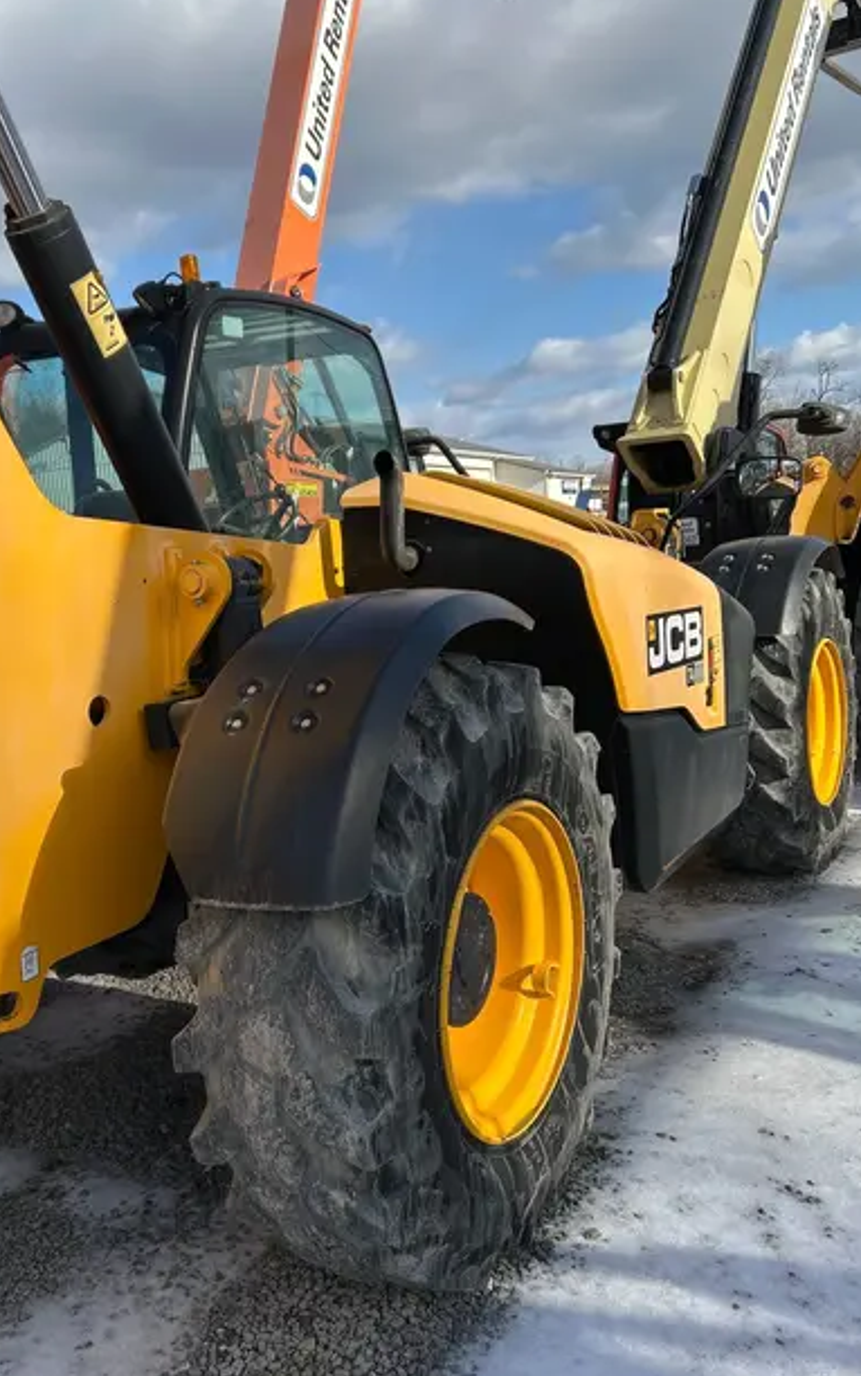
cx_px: 324
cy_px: 709
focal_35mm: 33
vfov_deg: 58.1
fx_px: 1238
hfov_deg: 38.1
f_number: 1.5
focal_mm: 5.7
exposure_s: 1/3165
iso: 50
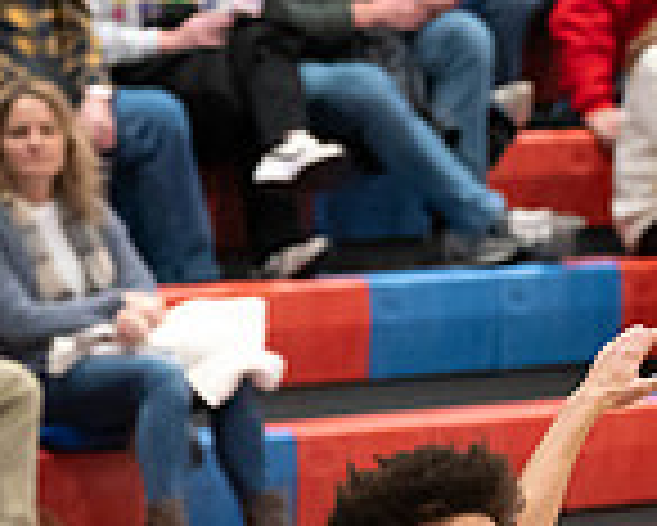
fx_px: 9593
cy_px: 347
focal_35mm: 493
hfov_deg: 3.9
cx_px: 999
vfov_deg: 3.1
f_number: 2.8
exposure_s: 1/1000
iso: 5000
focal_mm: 116
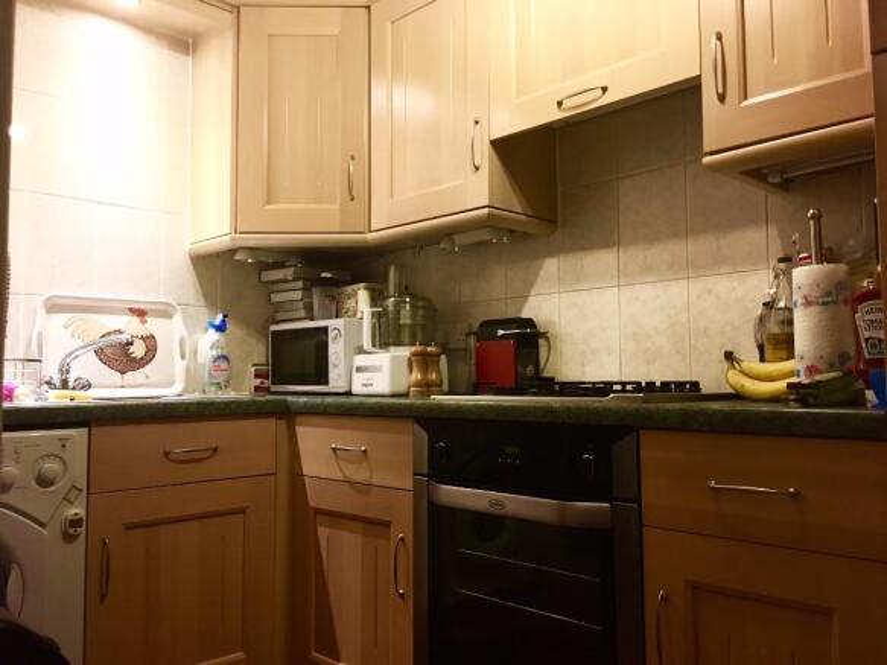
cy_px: 332
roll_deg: -0.5
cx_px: 444
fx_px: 743
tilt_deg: +4.8
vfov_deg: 48.2
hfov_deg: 61.7
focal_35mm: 29
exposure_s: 1/33
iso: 160
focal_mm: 4.15
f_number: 2.2
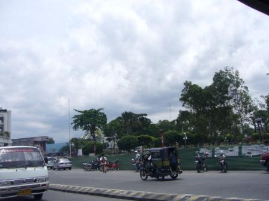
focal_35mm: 35
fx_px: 272
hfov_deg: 52.6
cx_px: 134
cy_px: 100
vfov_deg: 40.7
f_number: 5.6
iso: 100
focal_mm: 5.8
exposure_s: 1/640
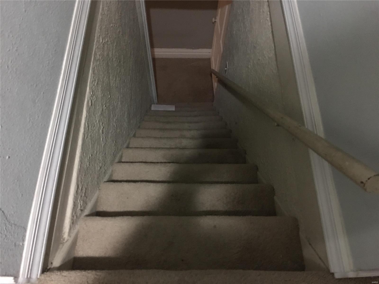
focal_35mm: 29
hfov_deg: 61.7
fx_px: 318
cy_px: 142
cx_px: 190
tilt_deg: -65.1
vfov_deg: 48.2
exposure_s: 1/4
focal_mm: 4.15
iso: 125
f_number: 2.2
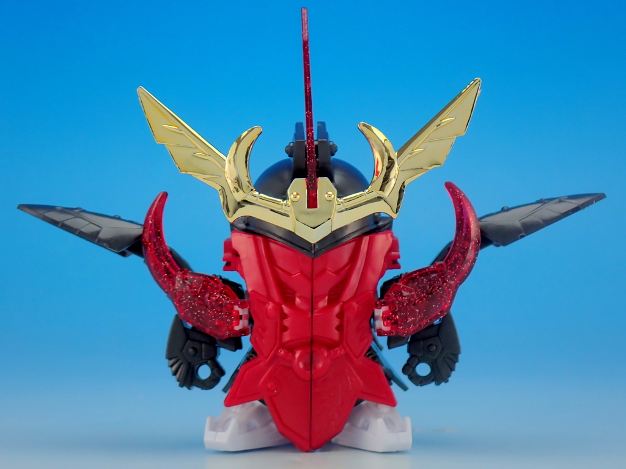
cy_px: 234
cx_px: 313
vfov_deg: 16.8
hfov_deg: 22.3
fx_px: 1591
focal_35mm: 88
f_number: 4.5
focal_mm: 15.66
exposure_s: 1/15
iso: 100
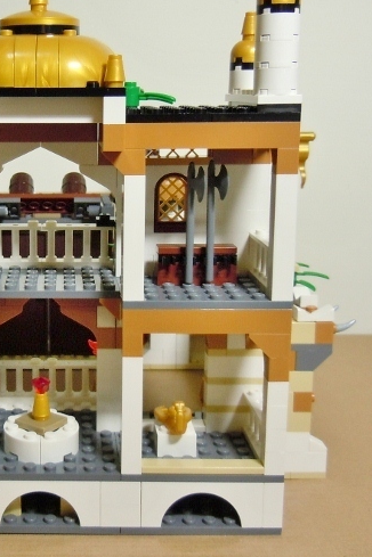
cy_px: 231
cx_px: 33
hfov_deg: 25.6
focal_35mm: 51
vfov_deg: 38.8
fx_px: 790
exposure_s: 1/15
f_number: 3.5
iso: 200
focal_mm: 5.4
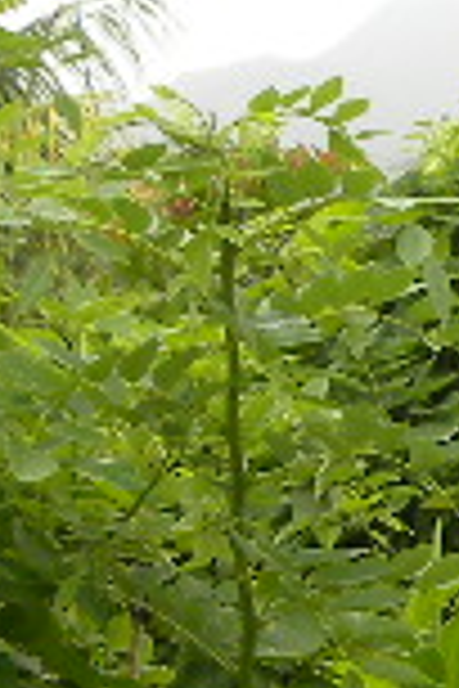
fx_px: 3461
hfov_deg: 6.6
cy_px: 463
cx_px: 1598
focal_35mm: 181
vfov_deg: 11.3
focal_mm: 4.6
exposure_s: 1/164
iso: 64
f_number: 4
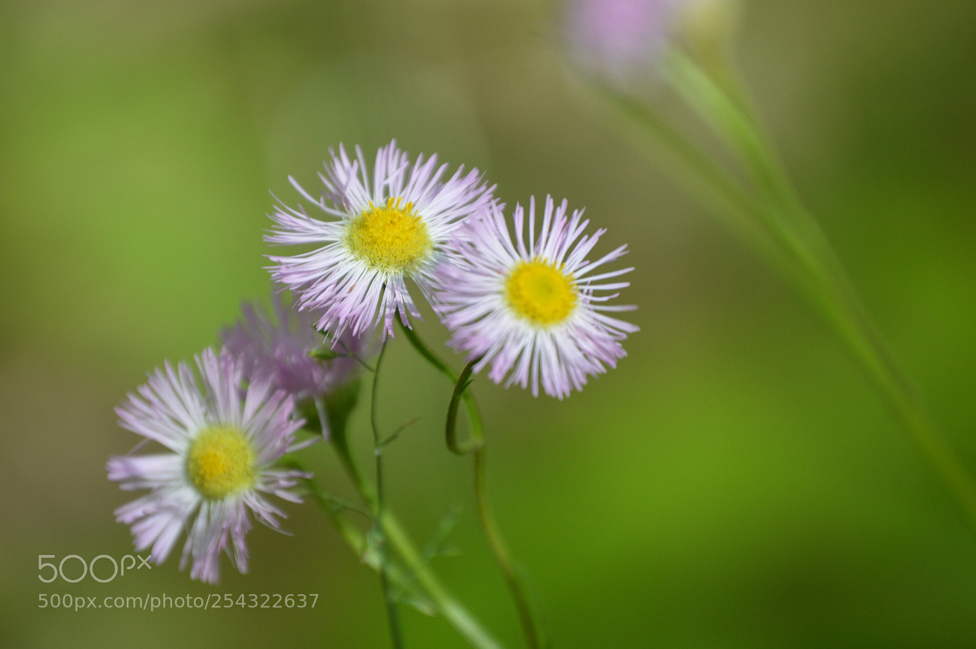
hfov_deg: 6.9
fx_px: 8126
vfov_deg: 4.6
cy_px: 324
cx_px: 488
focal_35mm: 300
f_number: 5.6
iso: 400
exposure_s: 1/640
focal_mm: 200
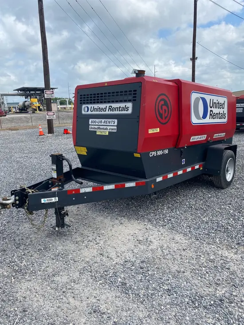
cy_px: 162
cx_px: 122
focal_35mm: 26
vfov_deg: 67.3
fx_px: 244
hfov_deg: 53.1
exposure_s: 1/2688
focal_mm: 4.25
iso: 32
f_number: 1.8
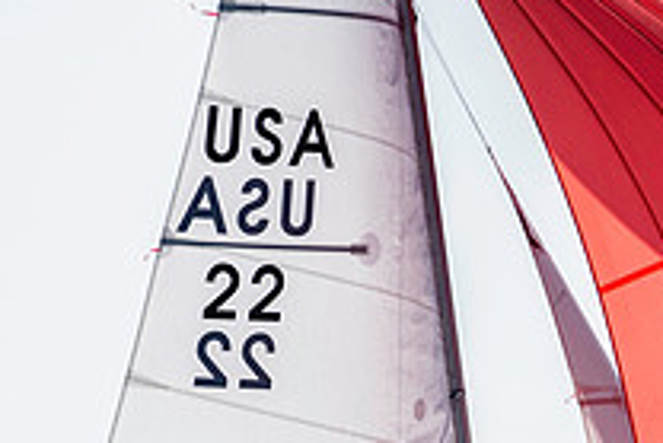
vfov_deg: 1.1
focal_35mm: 1282
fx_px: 23626
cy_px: 601
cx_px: 382
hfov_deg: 1.6
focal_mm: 300
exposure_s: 1/5000
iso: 200
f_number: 5
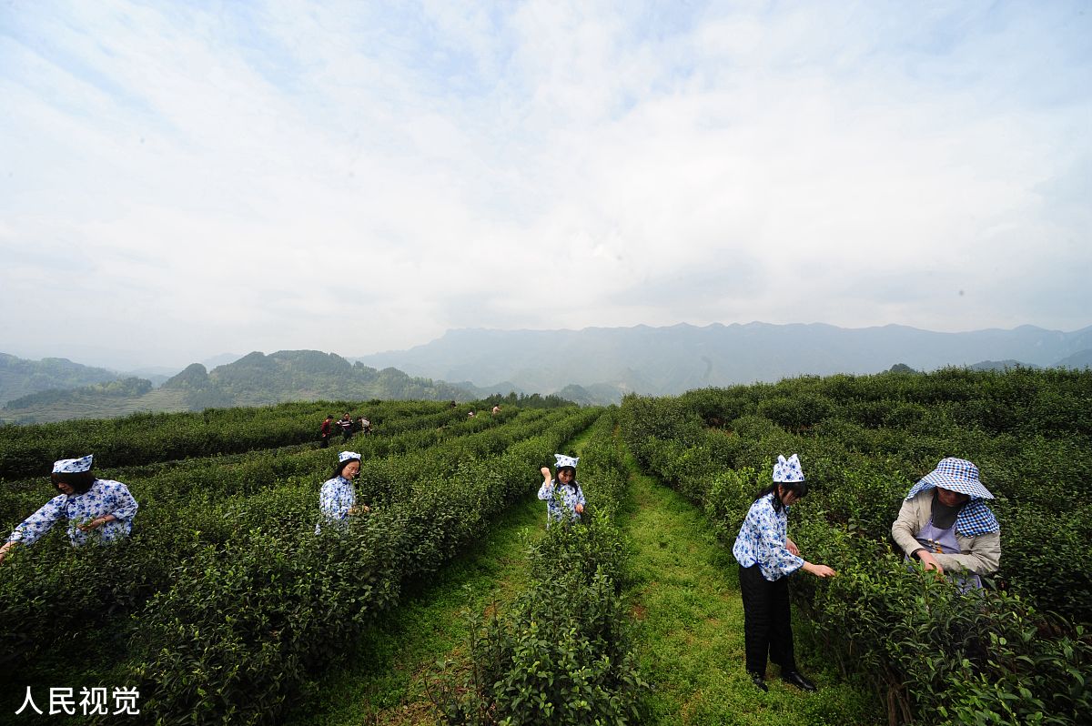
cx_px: 546
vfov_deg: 81.1
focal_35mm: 14
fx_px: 424
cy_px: 363
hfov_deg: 104.3
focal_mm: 14
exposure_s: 1/125
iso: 200
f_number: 16
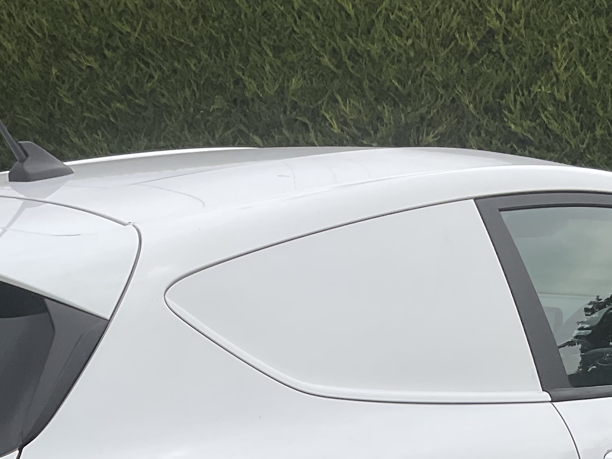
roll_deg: +0.9
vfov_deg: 17.9
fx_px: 1361
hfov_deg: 25.3
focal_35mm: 77
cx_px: 309
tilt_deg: -17.6
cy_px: 598
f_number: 1.8
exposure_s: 1/1984
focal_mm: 3
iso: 16
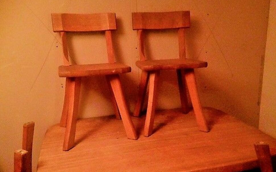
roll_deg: +2.0
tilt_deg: -15.1
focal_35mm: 36
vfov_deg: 35.3
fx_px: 271
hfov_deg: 54.0
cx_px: 138
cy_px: 93
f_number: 2.4
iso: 2000
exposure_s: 1/15
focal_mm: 4.12
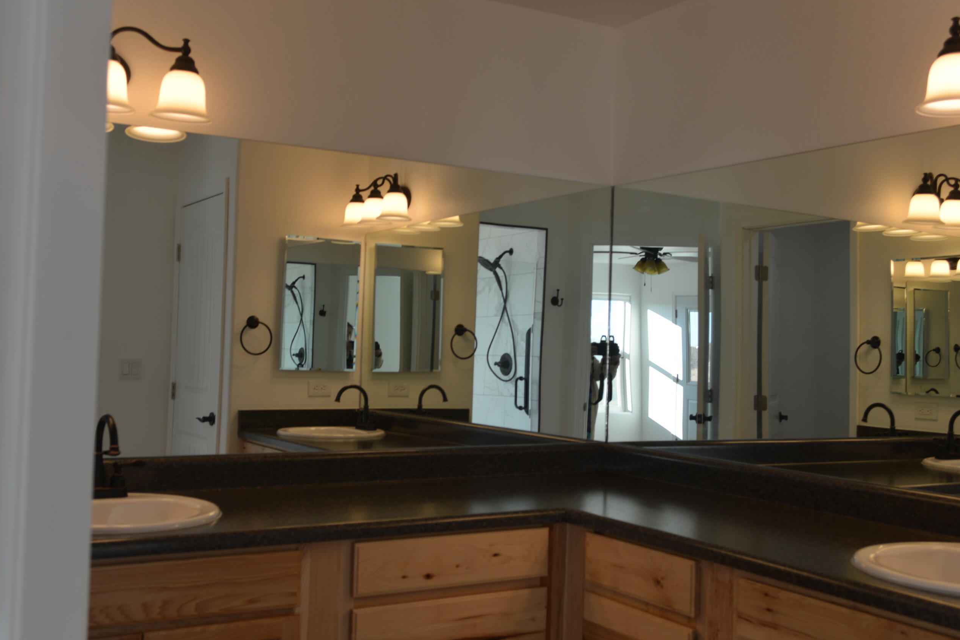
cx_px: 469
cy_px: 316
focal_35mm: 38
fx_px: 1013
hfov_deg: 50.7
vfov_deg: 35.1
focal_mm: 32
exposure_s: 1/125
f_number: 5.6
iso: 200
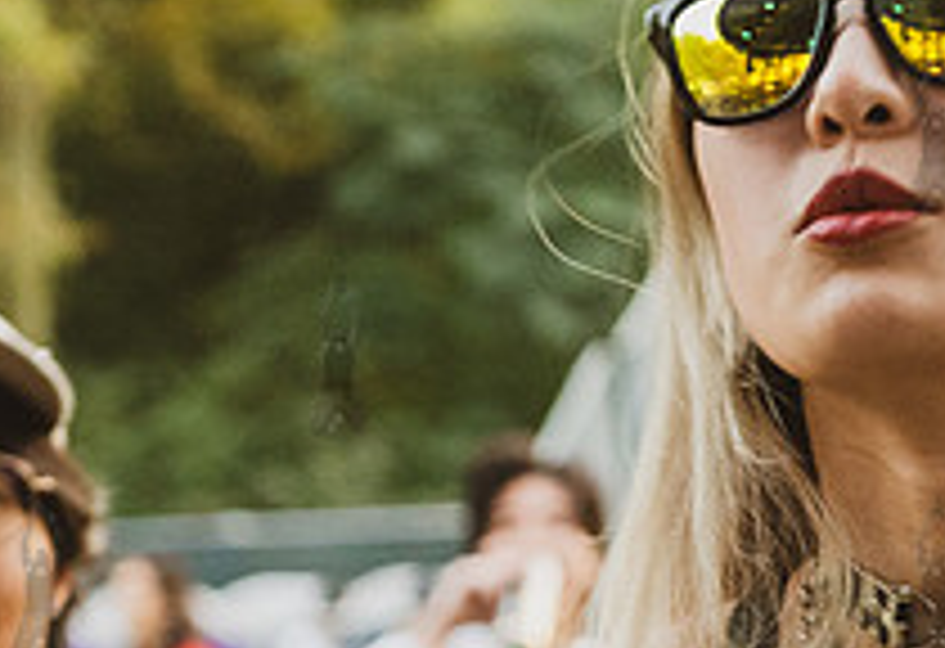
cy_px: 715
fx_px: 6038
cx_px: 686
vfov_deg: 6.1
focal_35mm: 228
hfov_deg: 8.9
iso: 3200
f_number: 4
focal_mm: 70
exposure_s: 1/250
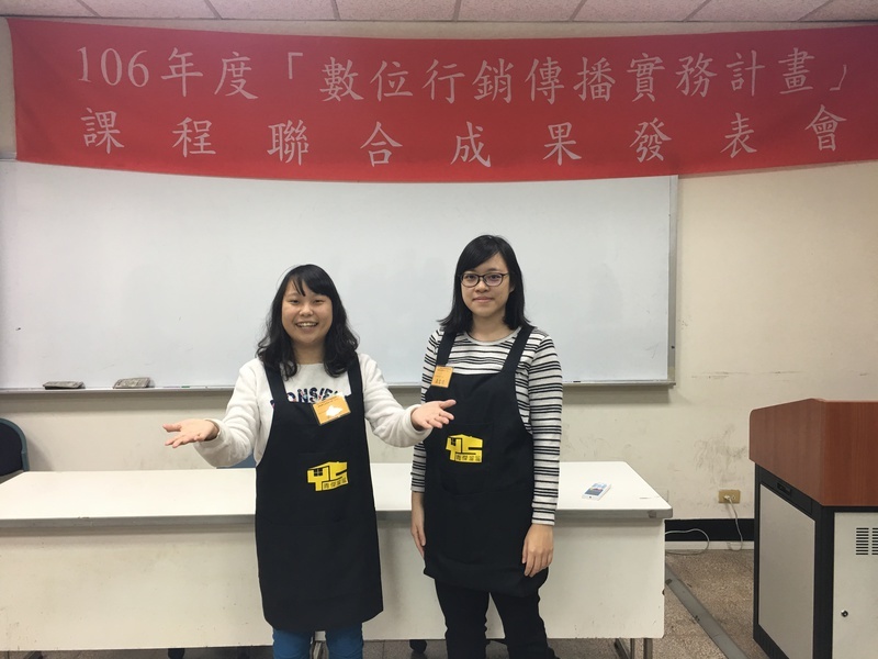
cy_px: 330
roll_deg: +0.1
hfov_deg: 61.7
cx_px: 439
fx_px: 736
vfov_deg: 48.2
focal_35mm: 29
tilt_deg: -1.1
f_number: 2.2
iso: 25
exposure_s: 1/15
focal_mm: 4.15
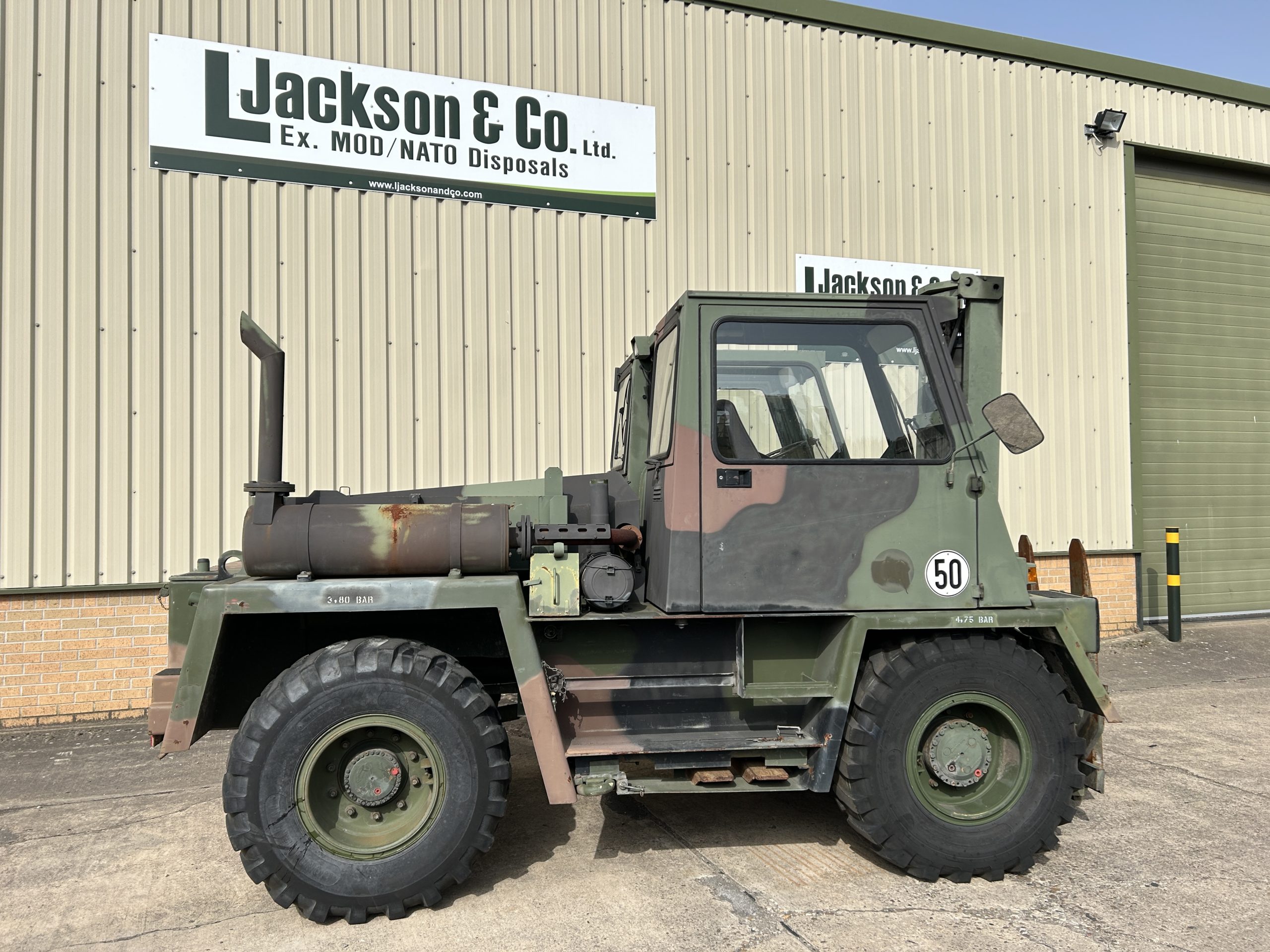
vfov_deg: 53.1
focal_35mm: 26
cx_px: 635
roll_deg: +0.6
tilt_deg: +3.2
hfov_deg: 67.3
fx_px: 954
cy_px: 476
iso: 50
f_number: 1.5
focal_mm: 5.7
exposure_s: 1/3968
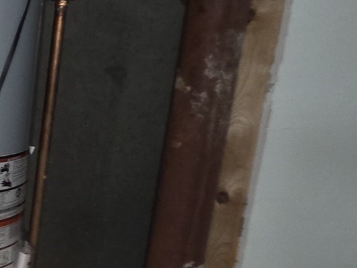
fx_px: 516
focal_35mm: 50
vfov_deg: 28.9
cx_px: -307
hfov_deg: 21.4
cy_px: 86
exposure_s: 1/9.14
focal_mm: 2.2
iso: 1600
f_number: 1.9
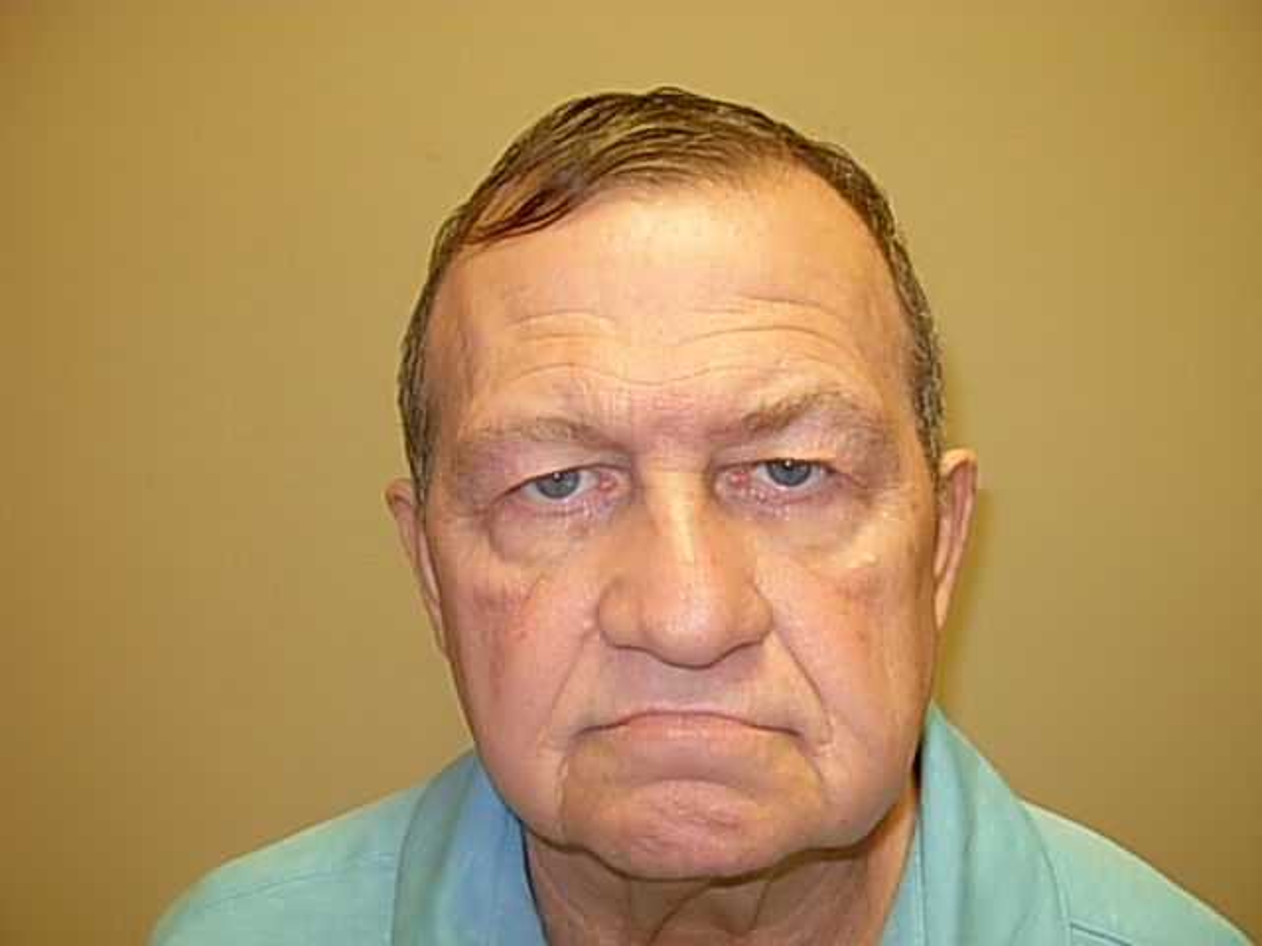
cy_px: 473
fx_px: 1385
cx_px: 631
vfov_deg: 37.7
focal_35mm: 38
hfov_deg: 49.0
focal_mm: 6.3
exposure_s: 1/22.6
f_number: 2.9
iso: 79
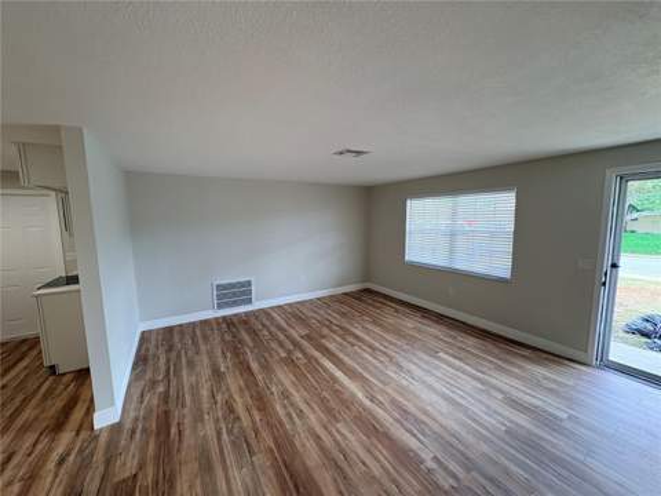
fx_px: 267
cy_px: 248
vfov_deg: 85.7
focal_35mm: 14
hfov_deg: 102.1
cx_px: 330
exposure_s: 1/120
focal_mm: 2.22
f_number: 2.2
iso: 100
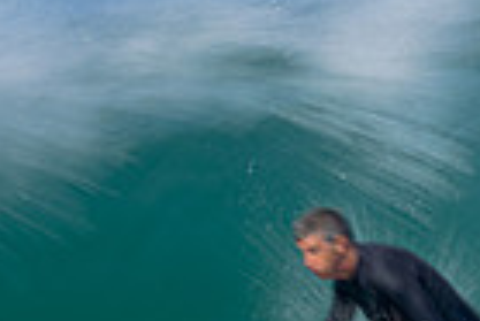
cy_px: 406
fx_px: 44472
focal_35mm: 3332
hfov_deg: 0.6
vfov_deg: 0.4
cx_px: 190
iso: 32
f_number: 11
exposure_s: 1/15
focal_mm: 800
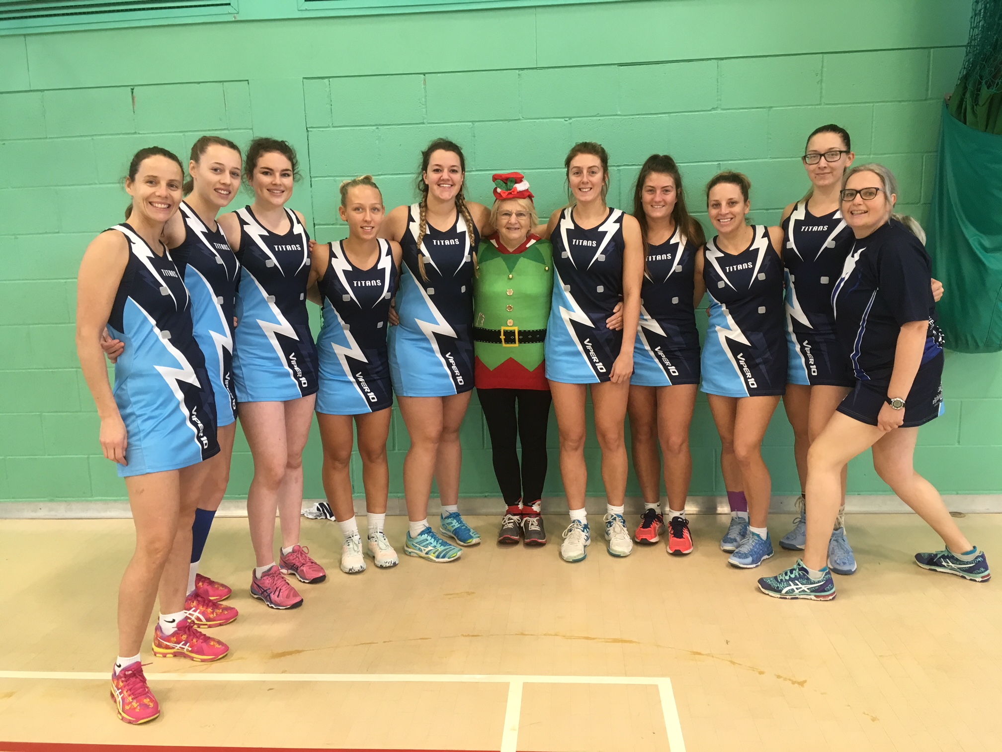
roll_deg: +1.7
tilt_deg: -9.7
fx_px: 839
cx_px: 501
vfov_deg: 48.2
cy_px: 376
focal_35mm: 29
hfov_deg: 61.7
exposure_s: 1/33
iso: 100
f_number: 2.2
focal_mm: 4.15
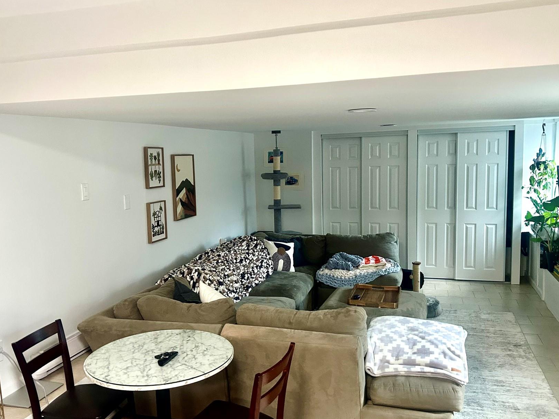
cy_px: 210
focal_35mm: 33
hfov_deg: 55.3
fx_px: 533
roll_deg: +1.9
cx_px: 254
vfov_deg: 42.9
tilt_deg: -6.7
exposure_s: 1/60
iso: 250
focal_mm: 5.7
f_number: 1.5
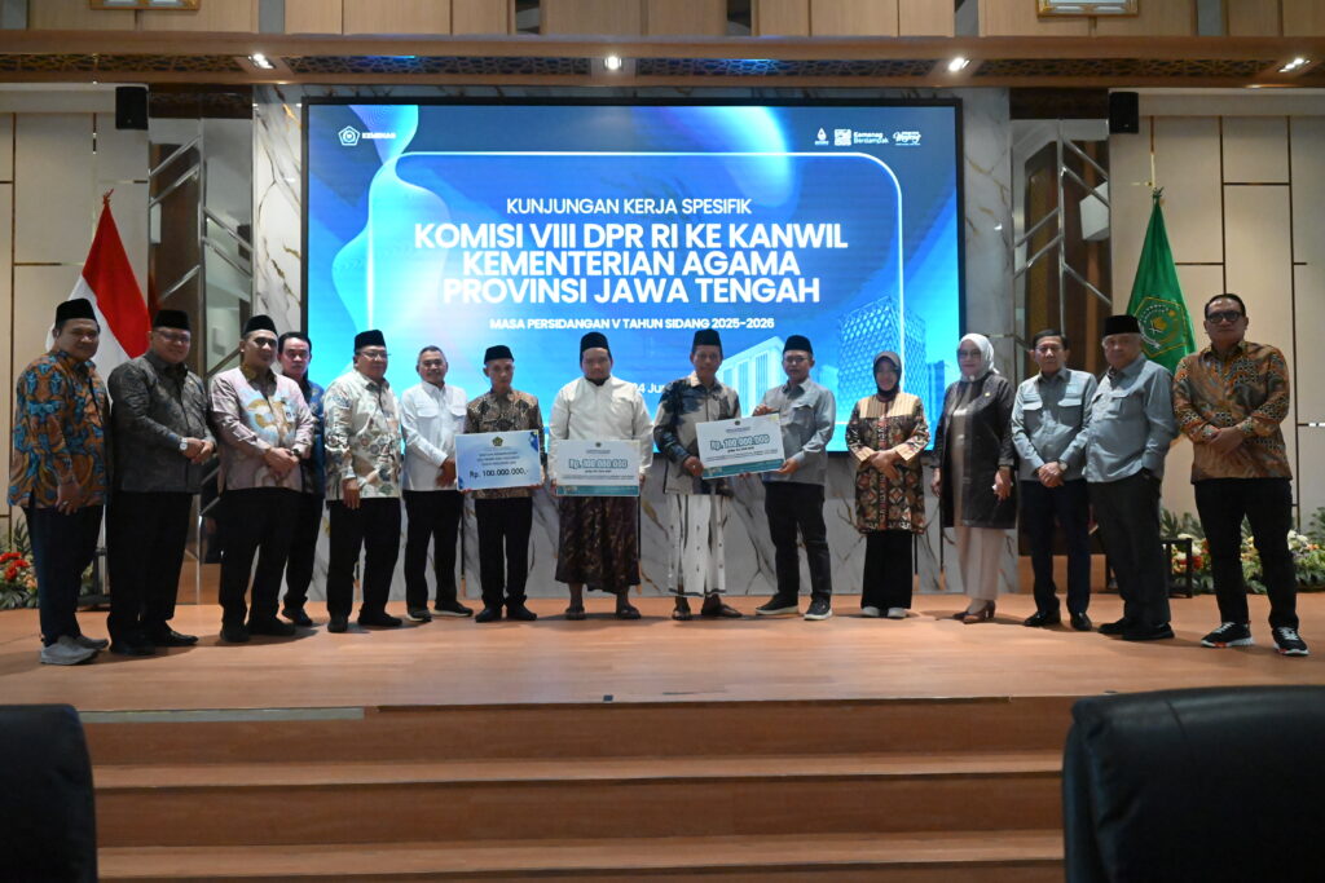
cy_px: 442
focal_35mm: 30
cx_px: 662
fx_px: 1086
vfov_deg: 44.3
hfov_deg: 62.8
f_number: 4.5
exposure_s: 1/640
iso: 20000
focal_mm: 29.5
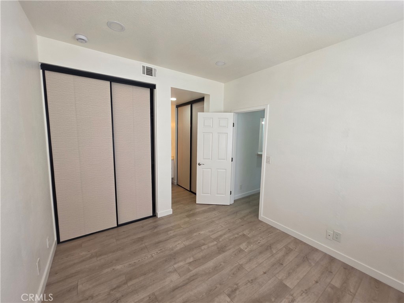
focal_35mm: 13
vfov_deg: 89.9
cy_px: 152
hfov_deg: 106.2
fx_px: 152
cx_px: 202
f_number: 1.9
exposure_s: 1/120
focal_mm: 2.2
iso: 40
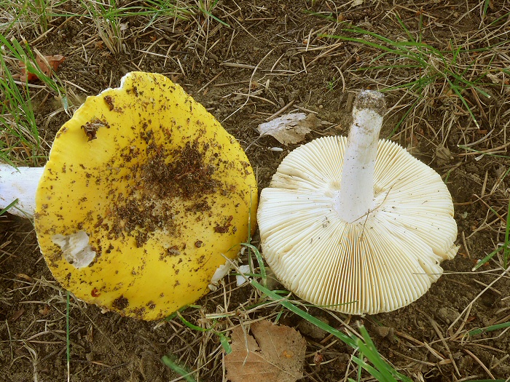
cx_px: 255
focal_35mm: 35
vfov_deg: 40.7
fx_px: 516
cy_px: 191
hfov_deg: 52.6
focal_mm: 7.4
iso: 100
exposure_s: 1/6
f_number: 11
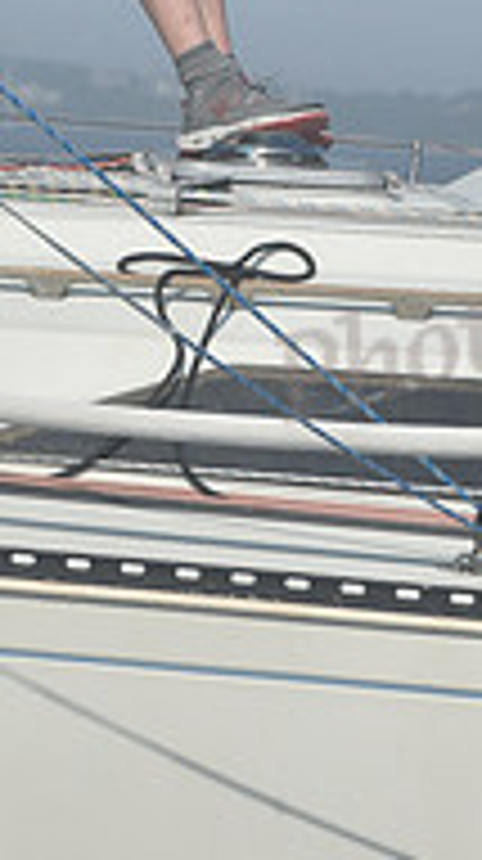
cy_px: -320
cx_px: 43
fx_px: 14518
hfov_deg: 1.9
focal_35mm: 637
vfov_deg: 3.4
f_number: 11
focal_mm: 200
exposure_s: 1/1250
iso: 320
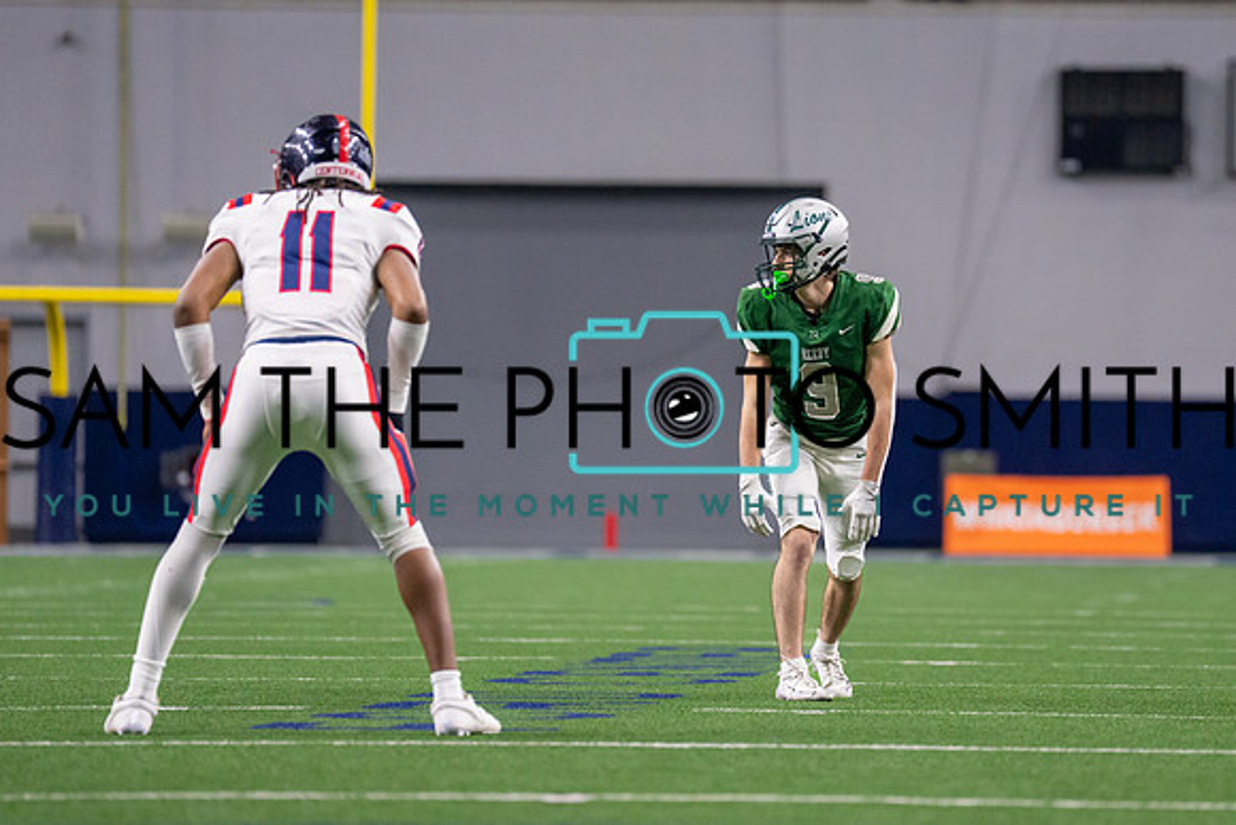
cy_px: 349
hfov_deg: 6.9
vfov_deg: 4.6
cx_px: 804
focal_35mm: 296
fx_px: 10176
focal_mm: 200
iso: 2500
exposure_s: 1/1000
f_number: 2.8
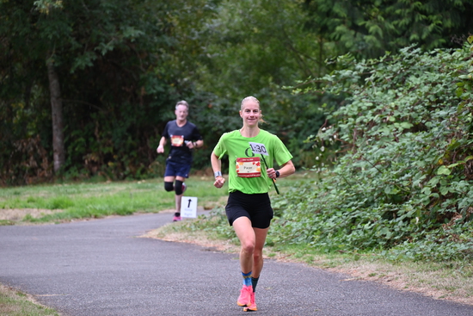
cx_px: 236
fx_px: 2628
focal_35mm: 200
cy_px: 158
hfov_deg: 10.3
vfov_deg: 6.9
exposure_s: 1/250
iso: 1000
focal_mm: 200
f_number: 6.3
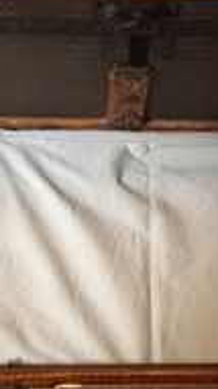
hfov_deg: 9.4
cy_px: 373
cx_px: 98
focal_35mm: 128
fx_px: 1319
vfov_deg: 16.5
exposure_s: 1/20
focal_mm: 4.28
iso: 80
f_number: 2.4
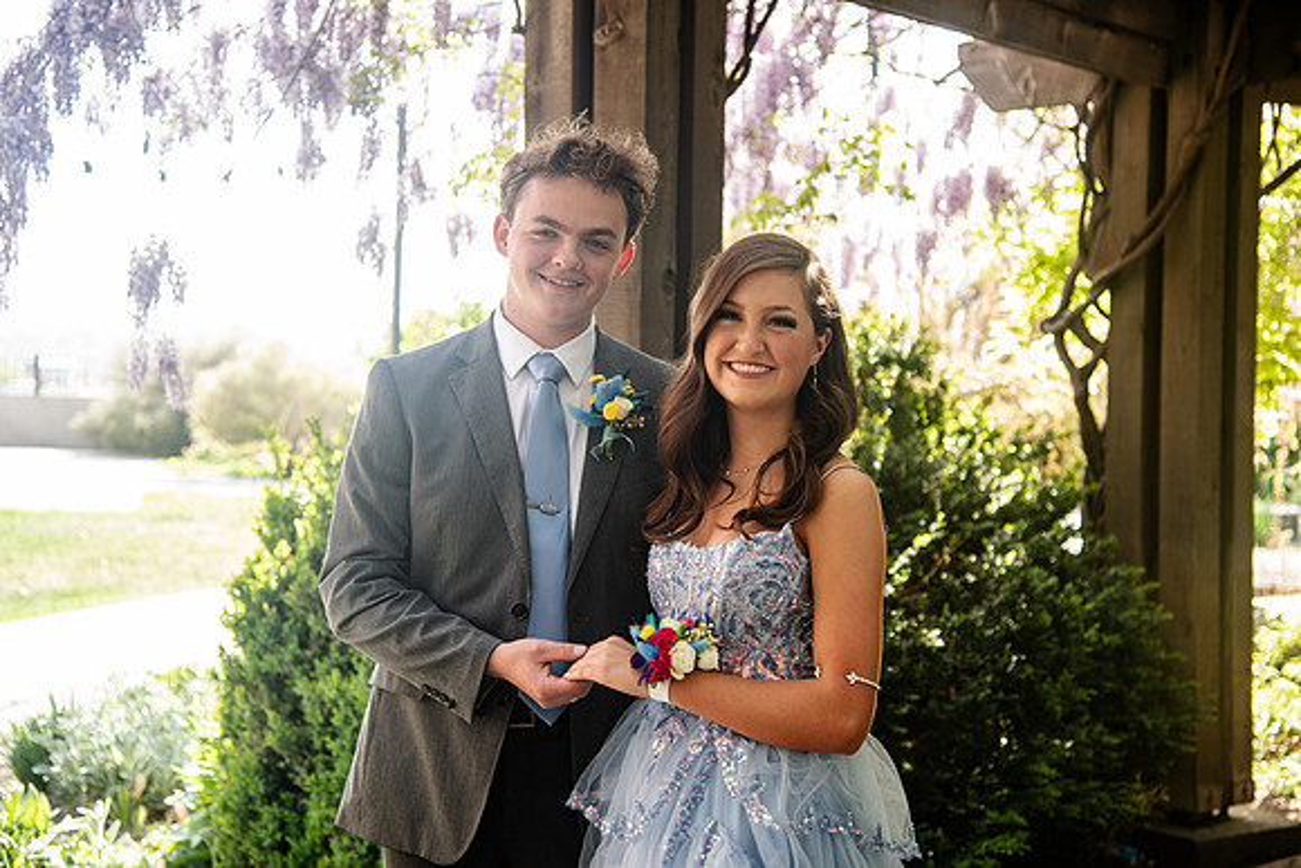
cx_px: 650
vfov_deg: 24.6
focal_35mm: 55
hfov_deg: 36.2
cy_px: 434
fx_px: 1988
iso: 200
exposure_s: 1/125
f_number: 4
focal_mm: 55
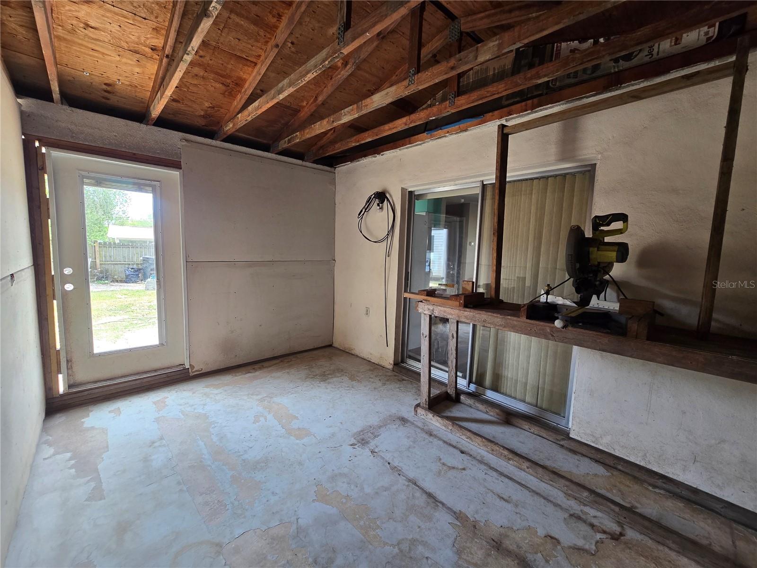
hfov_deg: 106.2
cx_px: 378
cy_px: 284
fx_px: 284
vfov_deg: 89.9
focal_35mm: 13
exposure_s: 1/60
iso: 125
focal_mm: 2.2
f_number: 2.2
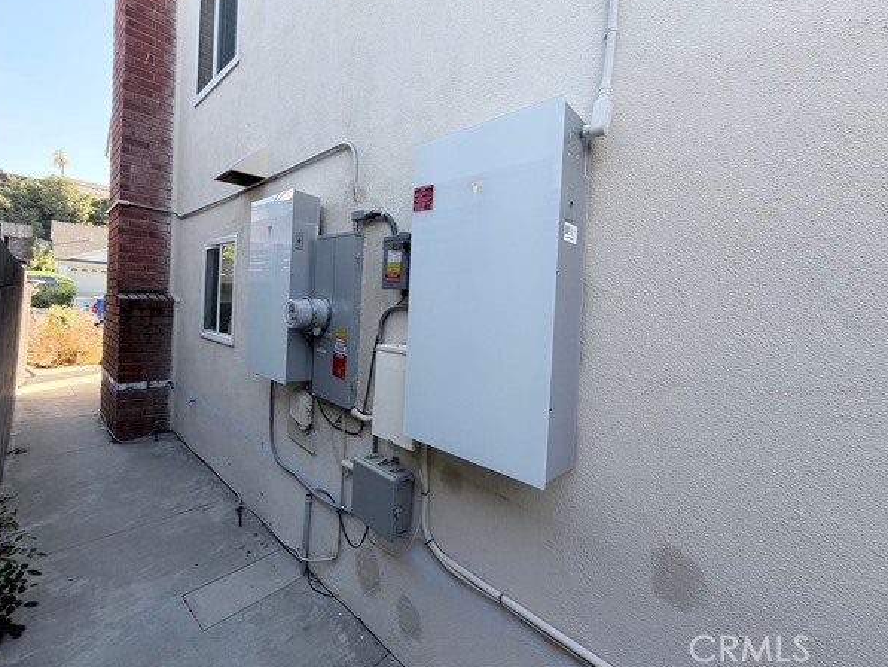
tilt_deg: -1.4
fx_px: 385
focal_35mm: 15
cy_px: 313
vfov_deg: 81.7
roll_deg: -2.6
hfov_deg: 98.1
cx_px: 460
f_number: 2.2
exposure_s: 1/224
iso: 64
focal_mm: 2.22
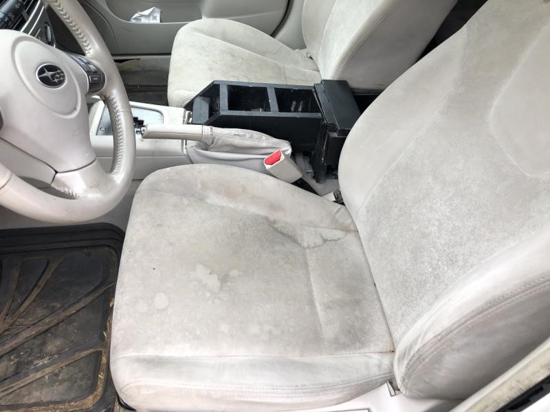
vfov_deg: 49.7
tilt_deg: -47.1
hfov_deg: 63.4
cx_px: 275
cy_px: 206
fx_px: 445
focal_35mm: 28
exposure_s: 1/120
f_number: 1.8
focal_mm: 3.99
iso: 50
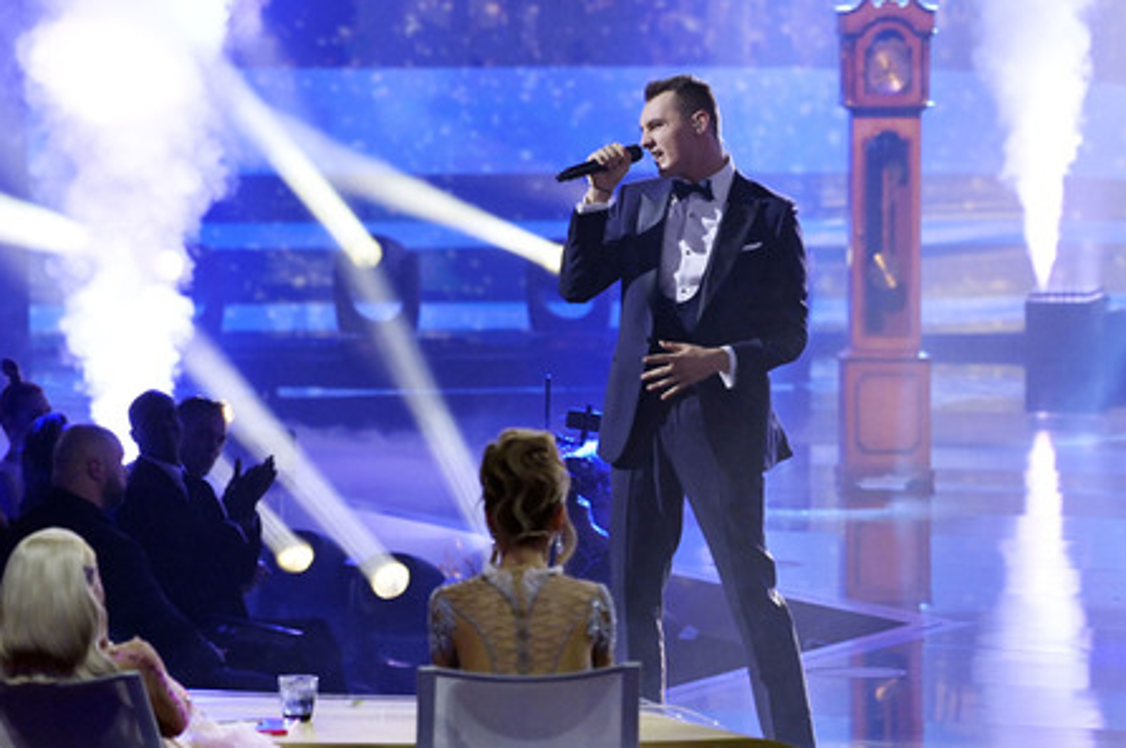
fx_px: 7902
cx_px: 562
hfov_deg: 8.2
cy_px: 377
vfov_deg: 5.4
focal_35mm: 253
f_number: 5.6
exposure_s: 1/400
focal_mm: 250
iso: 6400
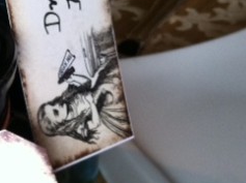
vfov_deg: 15.8
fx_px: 660
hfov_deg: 19.7
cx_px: -57
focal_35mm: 93
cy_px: 93
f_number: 2.8
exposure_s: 1/15
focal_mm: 3.85
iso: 160
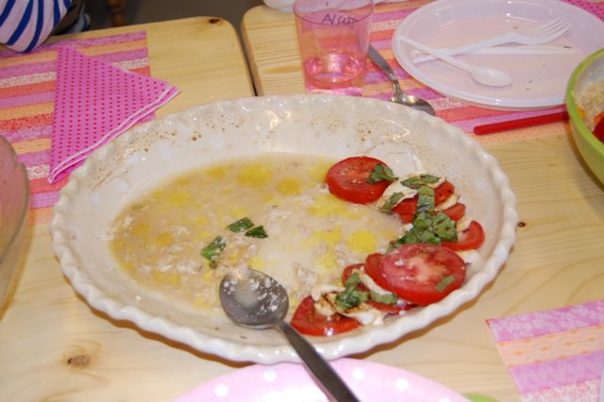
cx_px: 302
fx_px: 780
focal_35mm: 46
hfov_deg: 42.3
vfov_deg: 28.9
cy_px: 201
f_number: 4.5
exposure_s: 1/60
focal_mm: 31
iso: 400
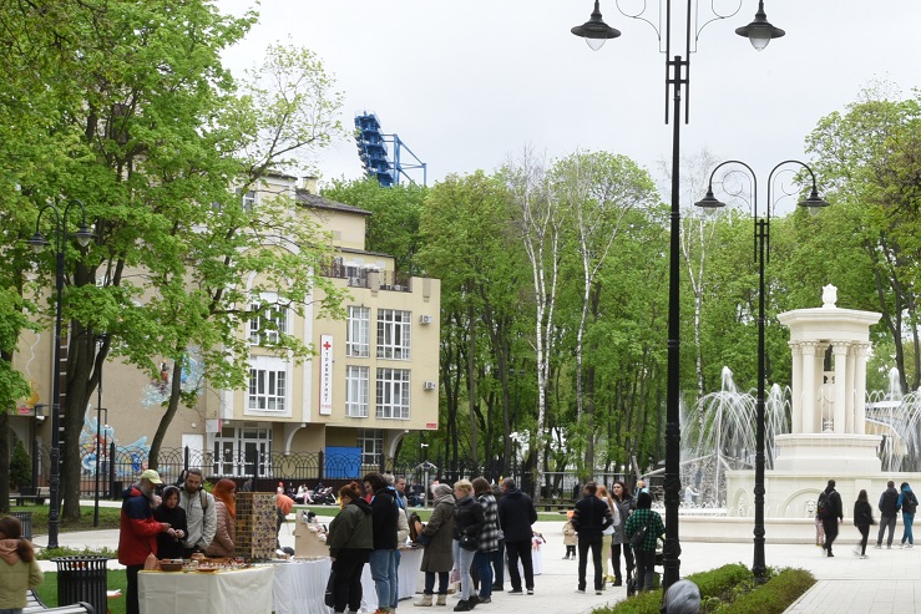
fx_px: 1817
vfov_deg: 19.1
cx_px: 809
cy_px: 430
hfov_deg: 27.5
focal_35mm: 71
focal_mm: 35
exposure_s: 1/13
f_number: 22
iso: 200
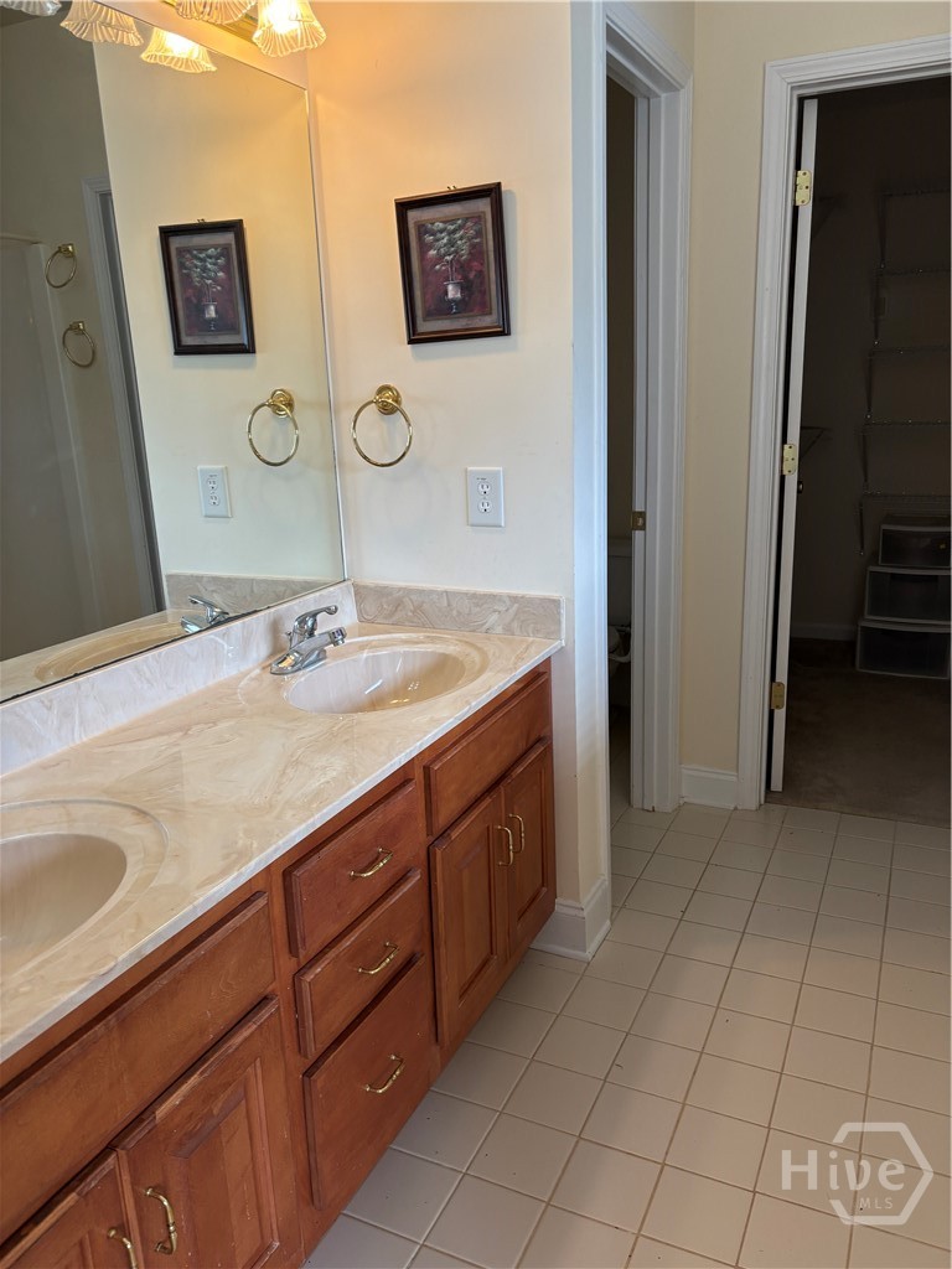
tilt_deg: -11.5
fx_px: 953
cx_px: 476
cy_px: 634
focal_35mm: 26
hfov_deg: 53.1
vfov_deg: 67.3
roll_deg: +0.8
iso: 100
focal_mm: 5.96
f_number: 1.6
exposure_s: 1/60
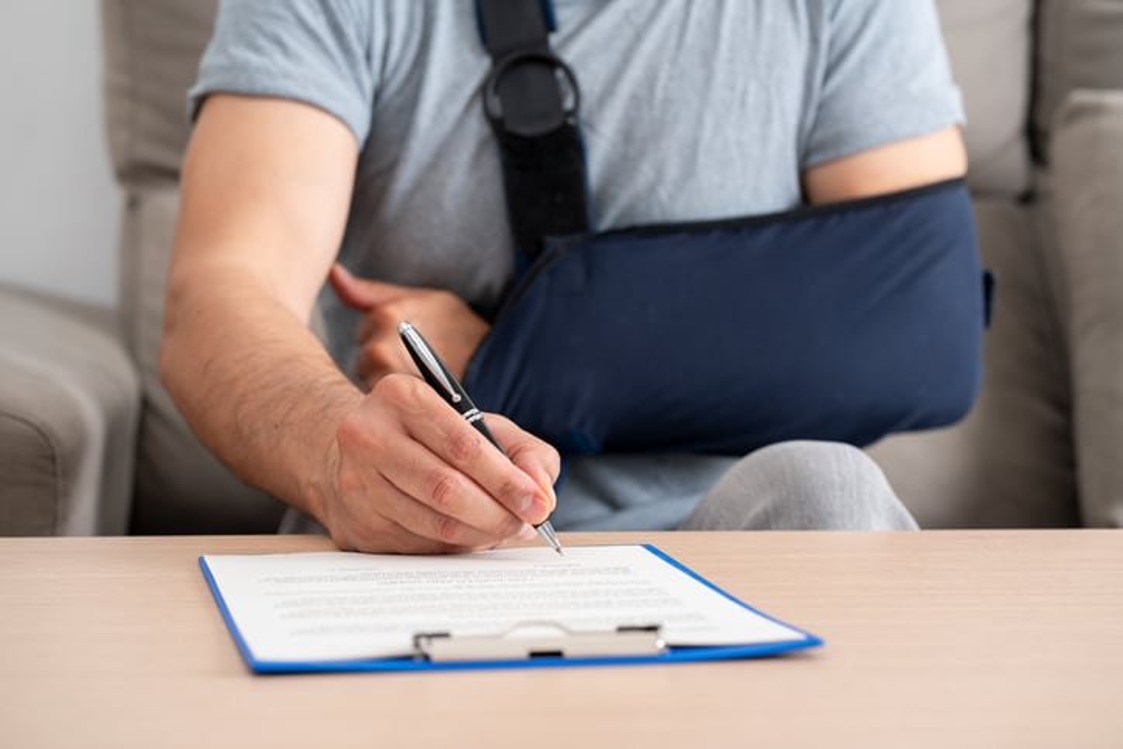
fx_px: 2652
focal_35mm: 85
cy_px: 374
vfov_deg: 16.1
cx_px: 562
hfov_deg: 23.9
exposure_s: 1/160
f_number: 5.6
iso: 200
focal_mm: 85
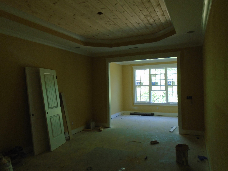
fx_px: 171
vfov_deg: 53.1
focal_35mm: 26
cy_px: 86
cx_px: 114
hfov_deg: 67.3
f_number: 3.2
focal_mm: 4.6
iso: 160
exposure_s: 1/30
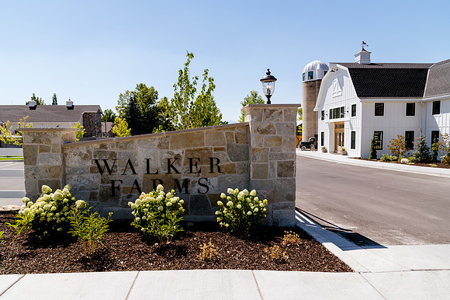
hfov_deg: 73.8
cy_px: 150
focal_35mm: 24
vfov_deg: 53.1
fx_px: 300
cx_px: 225
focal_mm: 24
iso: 100
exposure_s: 1/200
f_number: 8
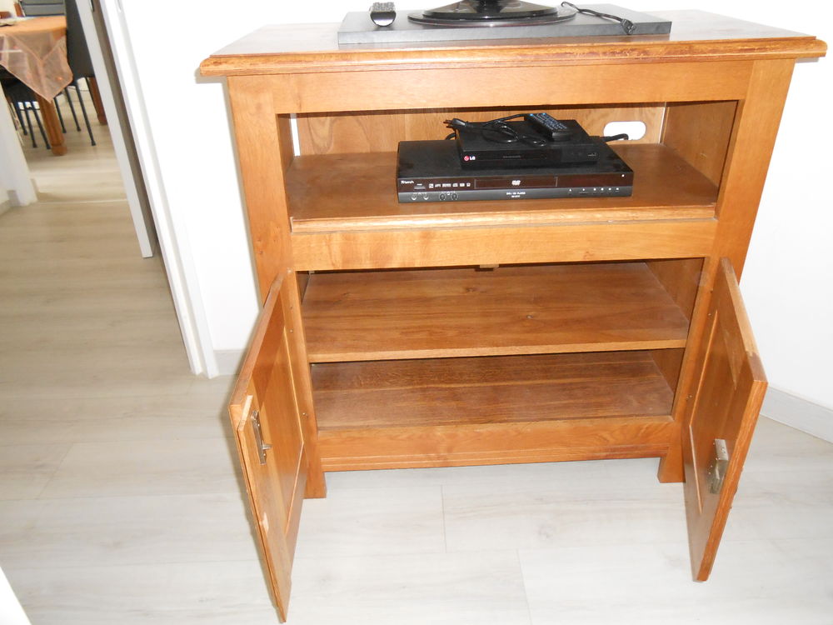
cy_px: 312
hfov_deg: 67.3
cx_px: 416
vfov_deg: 53.1
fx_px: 626
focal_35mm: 26
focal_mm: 4.6
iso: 400
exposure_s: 1/25
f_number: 3.5
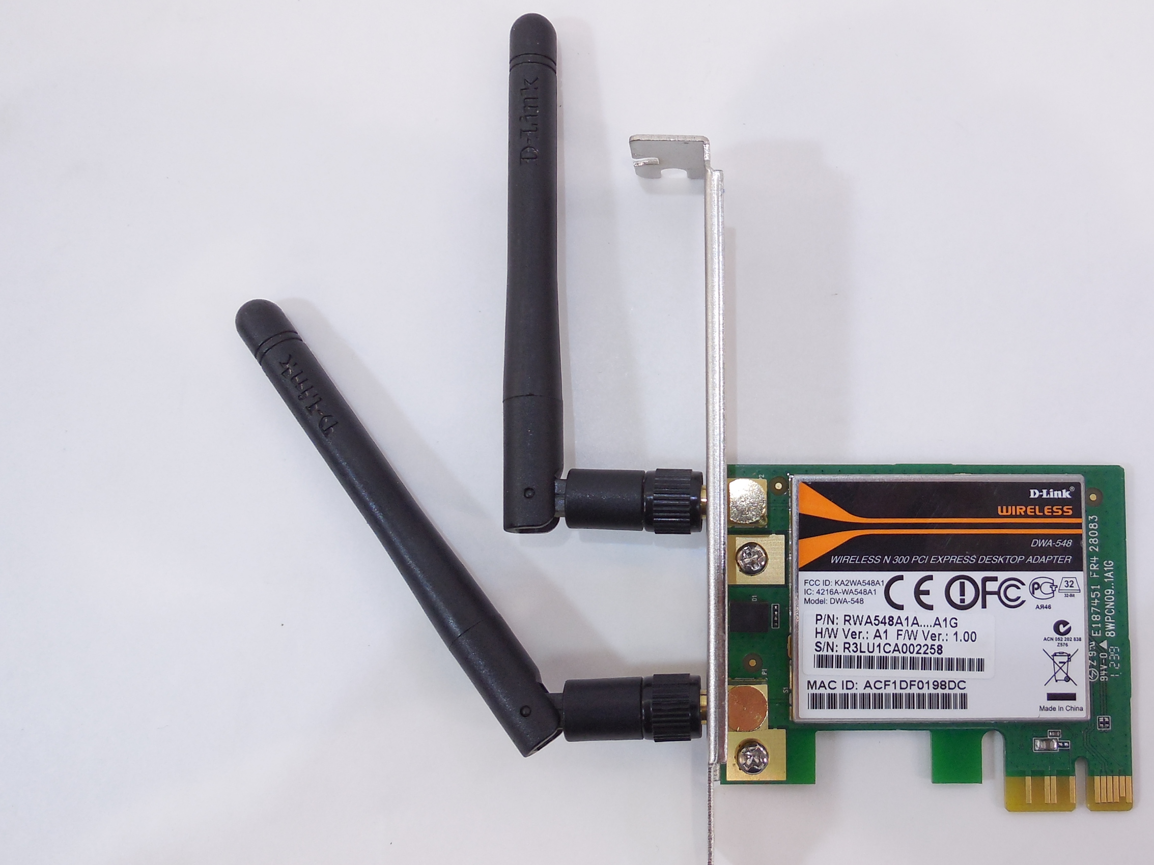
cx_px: 764
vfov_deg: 39.7
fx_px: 1200
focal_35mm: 36
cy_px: 434
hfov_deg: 50.5
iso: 125
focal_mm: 4.5
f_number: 3.1
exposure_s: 1/80
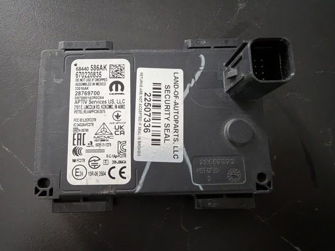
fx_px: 232
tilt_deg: -78.7
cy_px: 126
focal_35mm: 24
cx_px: 168
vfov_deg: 56.8
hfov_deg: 71.6
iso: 500
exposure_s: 1/18
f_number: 2.2
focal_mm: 2.22
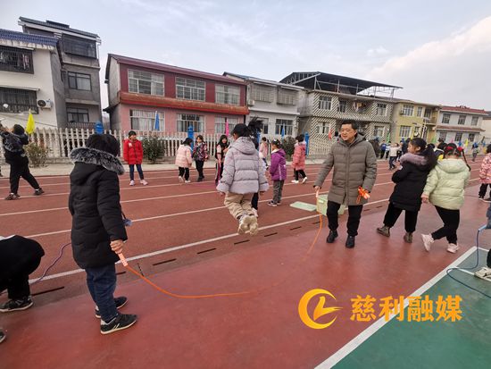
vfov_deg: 74.8
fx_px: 241
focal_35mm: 17
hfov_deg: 91.0
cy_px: 184
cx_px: 246
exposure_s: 1/378
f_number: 2.2
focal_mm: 2.23
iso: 50
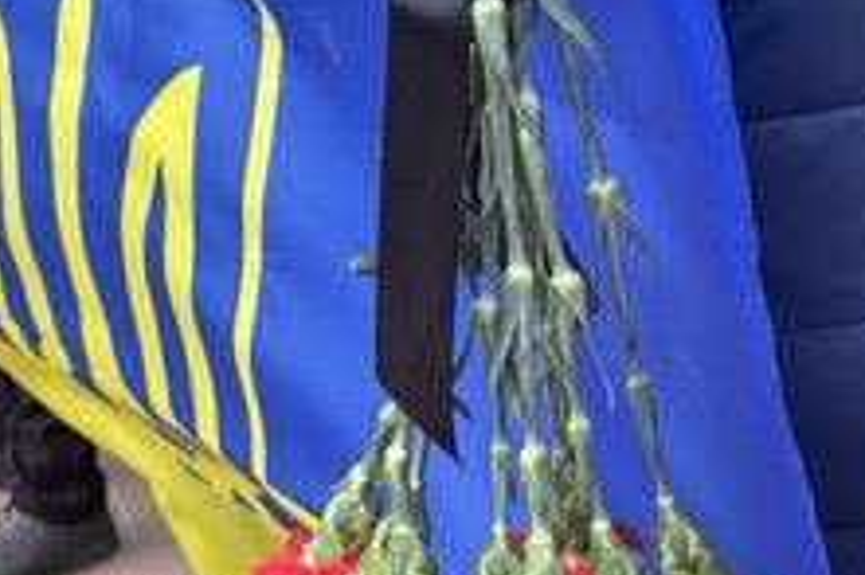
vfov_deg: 13.9
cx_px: 517
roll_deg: +0.4
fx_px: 2353
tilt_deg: -25.1
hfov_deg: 20.8
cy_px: 442
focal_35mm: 98
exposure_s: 1/493
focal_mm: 5.96
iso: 32
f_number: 1.6
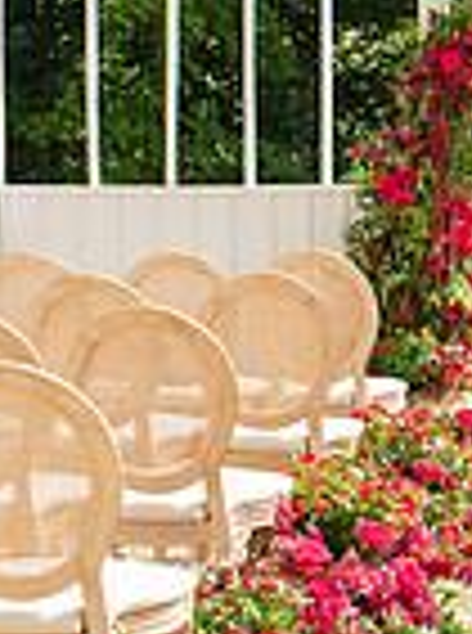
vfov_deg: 13.9
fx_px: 2593
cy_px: 207
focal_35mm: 142
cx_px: 719
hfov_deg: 10.1
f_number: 3.5
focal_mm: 35
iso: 100
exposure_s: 1/640
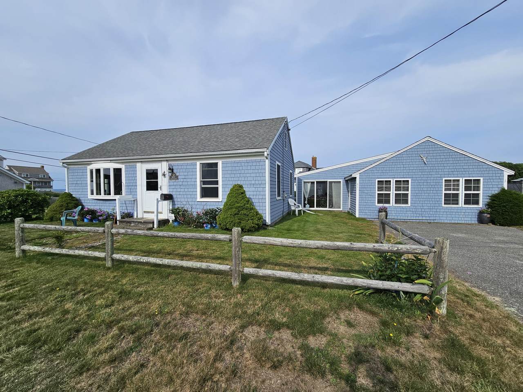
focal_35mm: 13
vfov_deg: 89.9
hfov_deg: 106.2
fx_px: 196
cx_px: 262
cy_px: 196
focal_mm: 2.2
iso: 50
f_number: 2.2
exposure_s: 1/3220
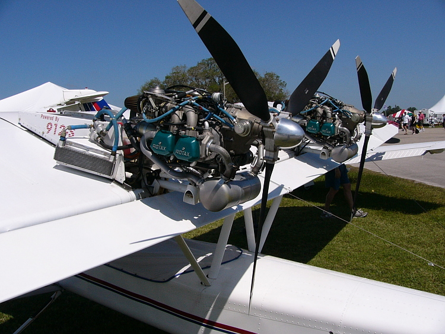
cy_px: 167
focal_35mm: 35
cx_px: 222
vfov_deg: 40.7
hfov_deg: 52.6
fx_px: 450
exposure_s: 1/800
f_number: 5.6
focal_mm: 4.6
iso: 50
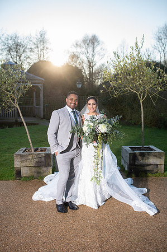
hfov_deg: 37.8
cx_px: 84
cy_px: 126
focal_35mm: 35
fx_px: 244
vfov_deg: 54.5
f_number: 2.8
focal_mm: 35
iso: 160
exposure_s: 1/800
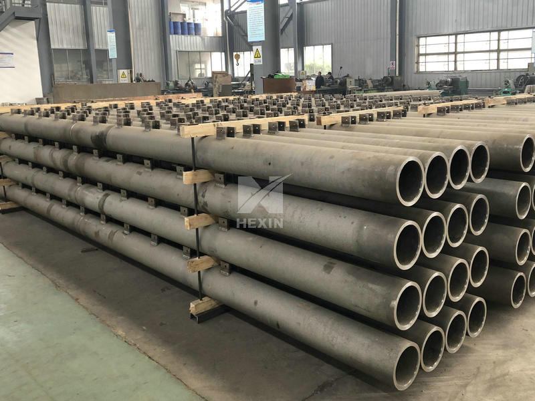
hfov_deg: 63.4
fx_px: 433
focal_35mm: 28
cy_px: 200
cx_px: 268
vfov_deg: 49.7
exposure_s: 1/30
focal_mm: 3.99
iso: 40
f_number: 1.8
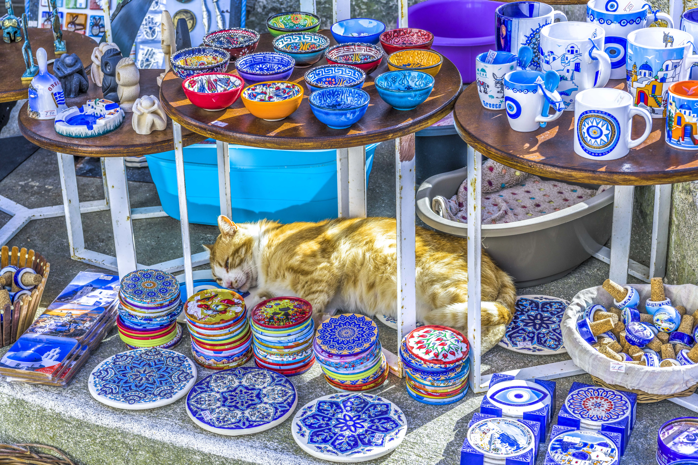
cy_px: 232
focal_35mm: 70
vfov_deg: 19.5
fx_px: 1357
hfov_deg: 28.8
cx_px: 349
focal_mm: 70
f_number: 11
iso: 80
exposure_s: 1/80
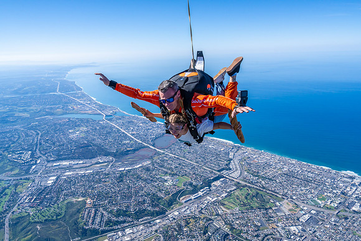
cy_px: 120
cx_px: 180
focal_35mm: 26
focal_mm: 26
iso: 800
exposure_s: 1/1600
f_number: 10
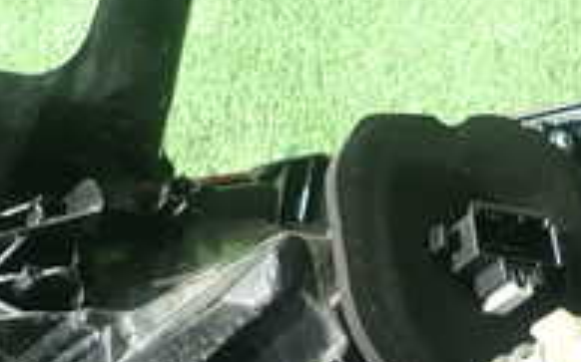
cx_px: 314
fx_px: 1298
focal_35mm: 82
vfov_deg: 15.5
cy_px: 386
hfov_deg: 25.2
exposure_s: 1/80
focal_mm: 4.5
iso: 100
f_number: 2
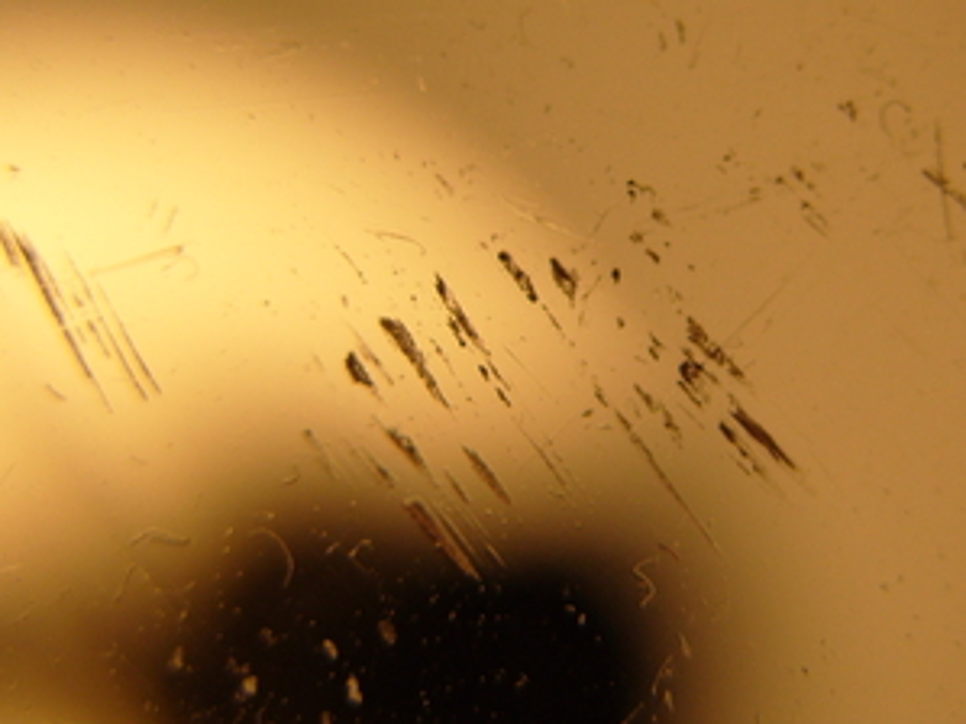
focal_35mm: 75
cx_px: 549
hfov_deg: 26.0
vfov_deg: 19.6
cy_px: 252
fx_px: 2092
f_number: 3.1
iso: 80
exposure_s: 1/125
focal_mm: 7.8
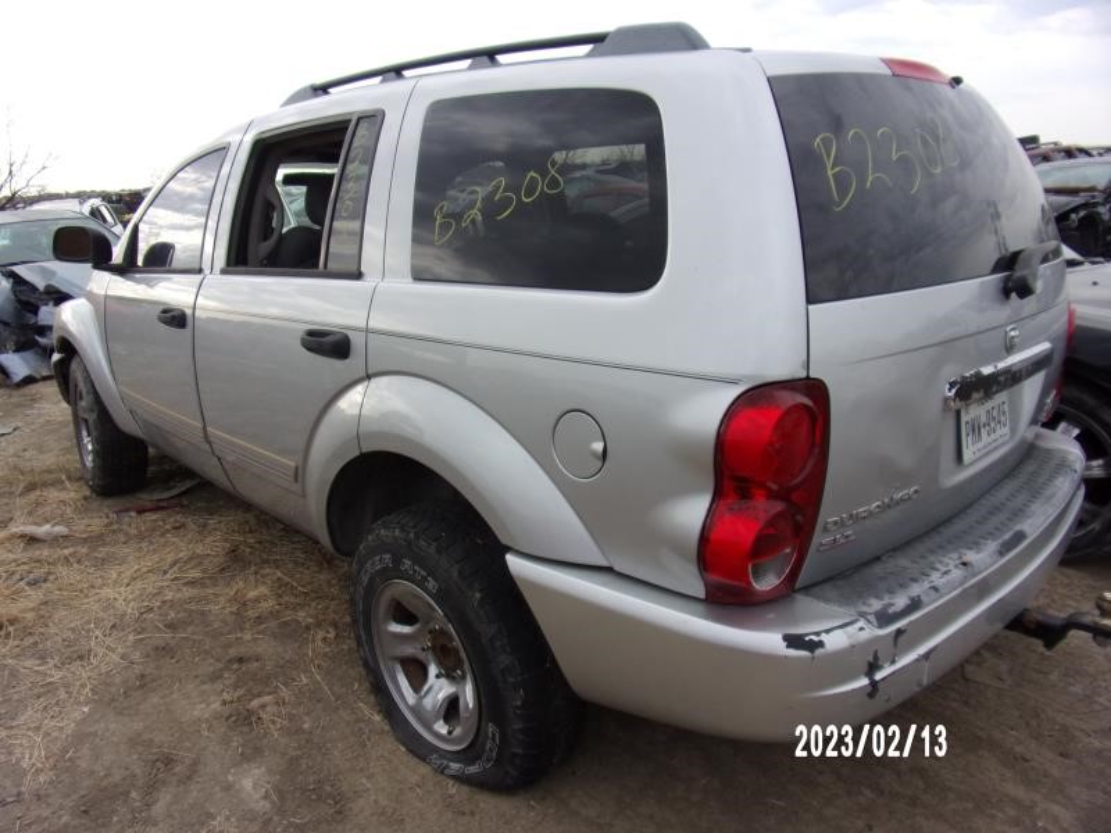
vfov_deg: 56.8
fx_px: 770
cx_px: 556
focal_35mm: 24
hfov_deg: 71.6
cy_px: 416
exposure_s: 1/300
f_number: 3.3
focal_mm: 4.3
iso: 80
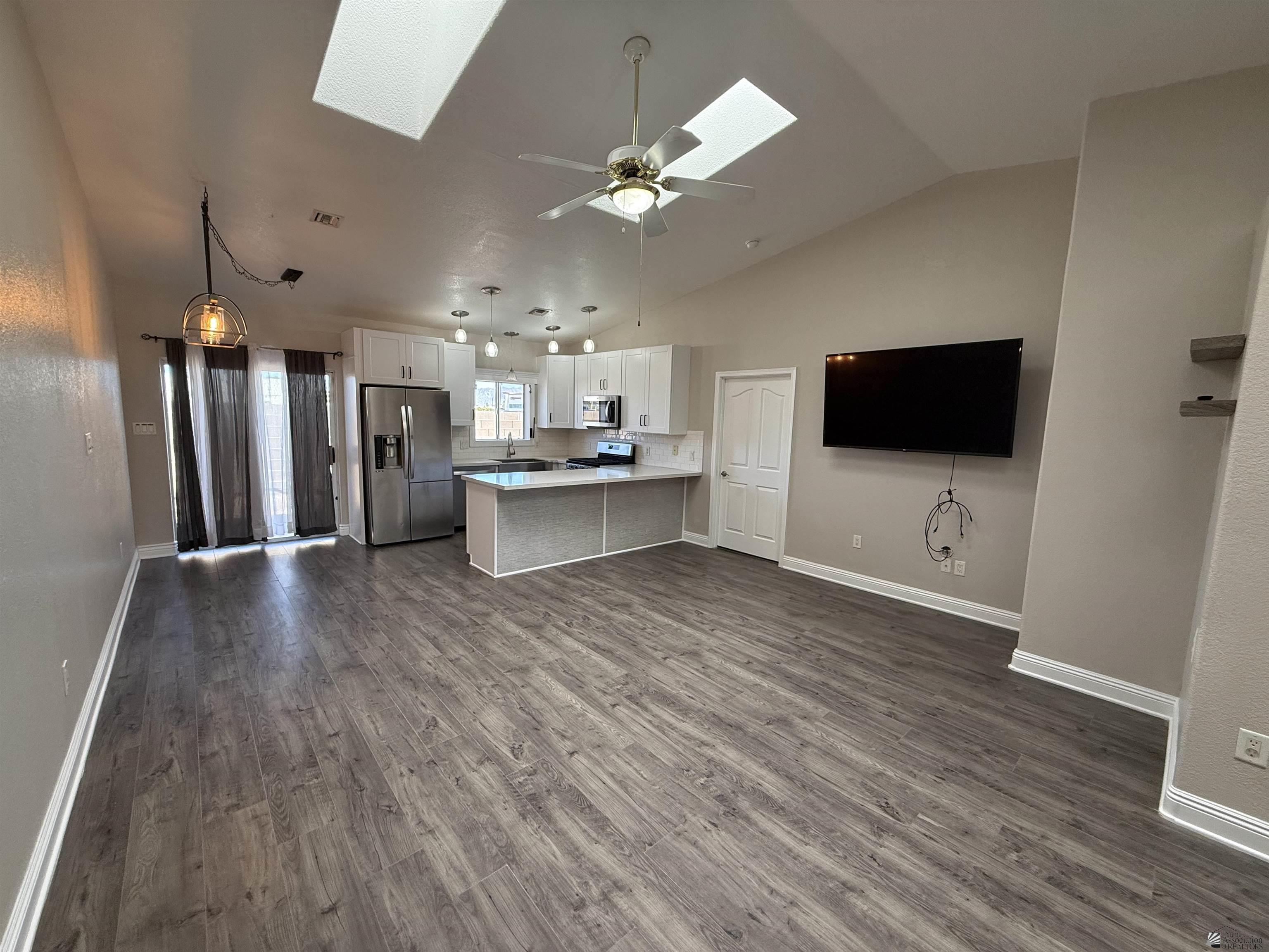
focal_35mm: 14
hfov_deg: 102.1
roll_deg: -2.1
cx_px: 634
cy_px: 476
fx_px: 513
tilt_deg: -7.0
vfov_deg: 85.7
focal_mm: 2.22
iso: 125
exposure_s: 1/120
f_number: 2.2
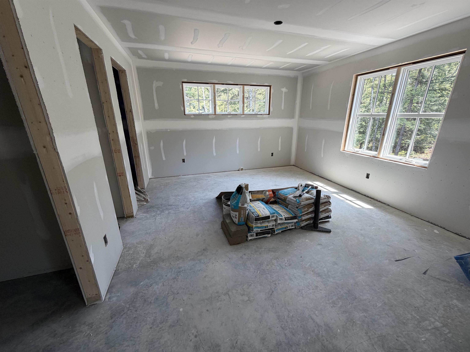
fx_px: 190
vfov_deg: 85.7
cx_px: 235
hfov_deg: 102.1
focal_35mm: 14
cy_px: 176
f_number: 2.2
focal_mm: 2.22
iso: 100
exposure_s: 1/121
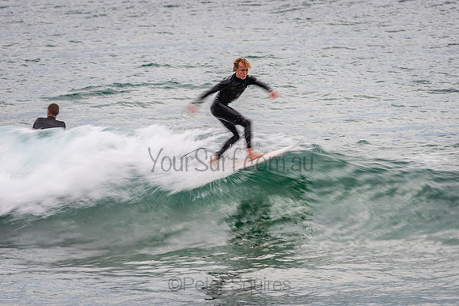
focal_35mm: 500
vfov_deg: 2.8
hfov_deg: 4.1
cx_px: 230
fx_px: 6376
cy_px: 153
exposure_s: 1/25
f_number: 11
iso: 64
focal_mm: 500
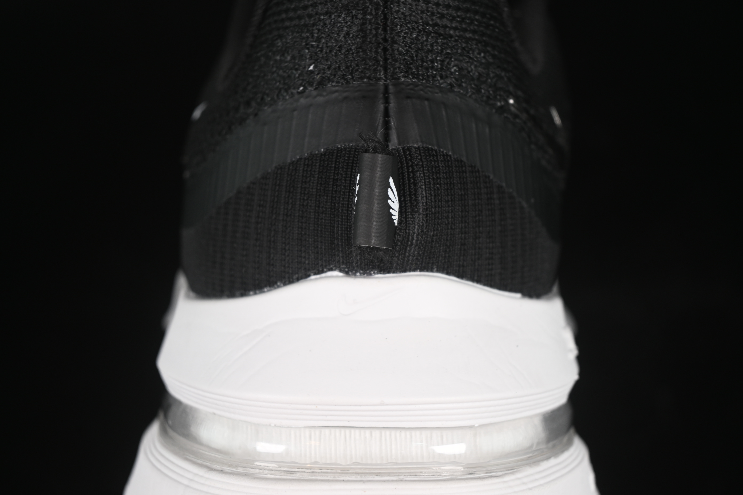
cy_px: 248
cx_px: 372
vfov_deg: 18.2
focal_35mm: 75
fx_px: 1548
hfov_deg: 27.0
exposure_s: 1/50
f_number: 6.3
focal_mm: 50
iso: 160
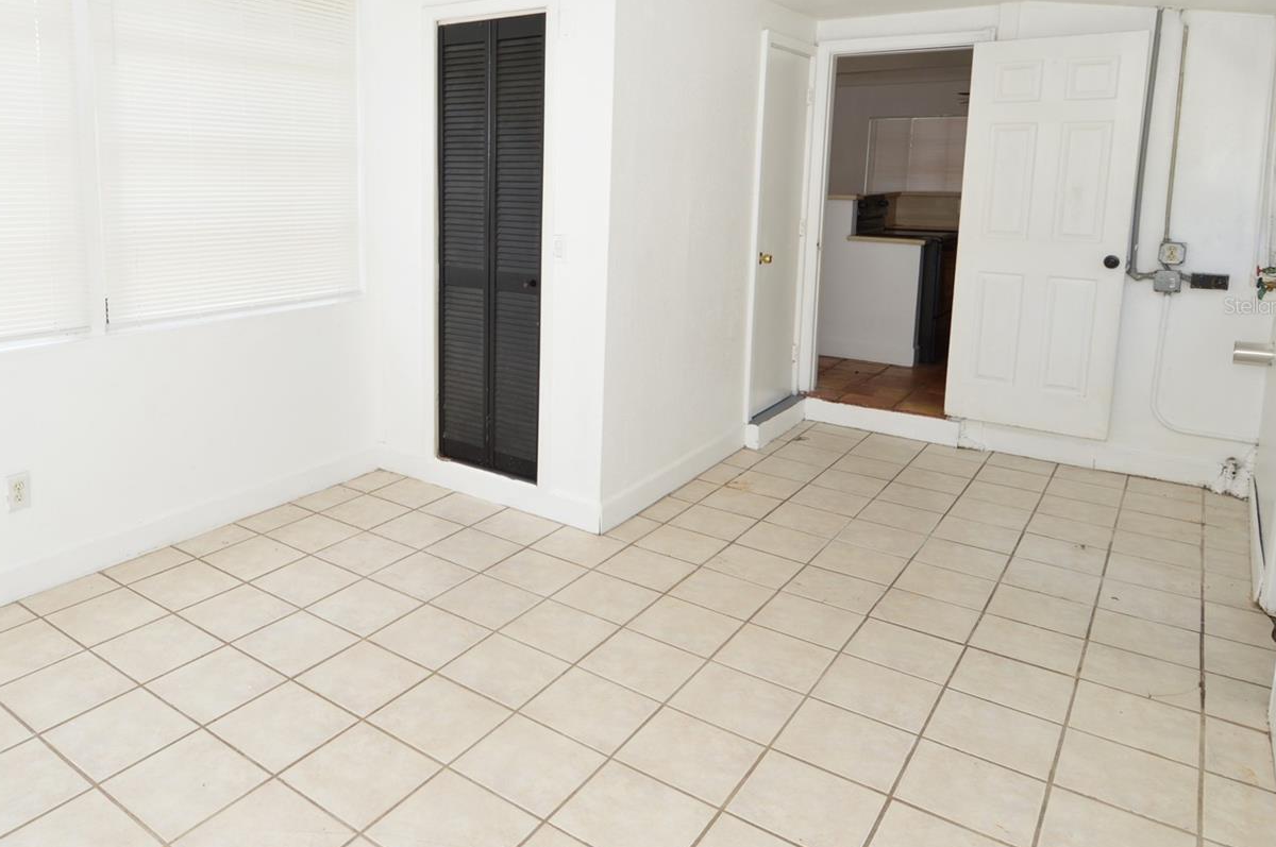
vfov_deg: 52.3
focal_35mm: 24
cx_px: 468
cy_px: 306
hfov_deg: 72.4
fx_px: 850
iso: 200
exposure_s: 1/125
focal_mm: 12
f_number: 5.6
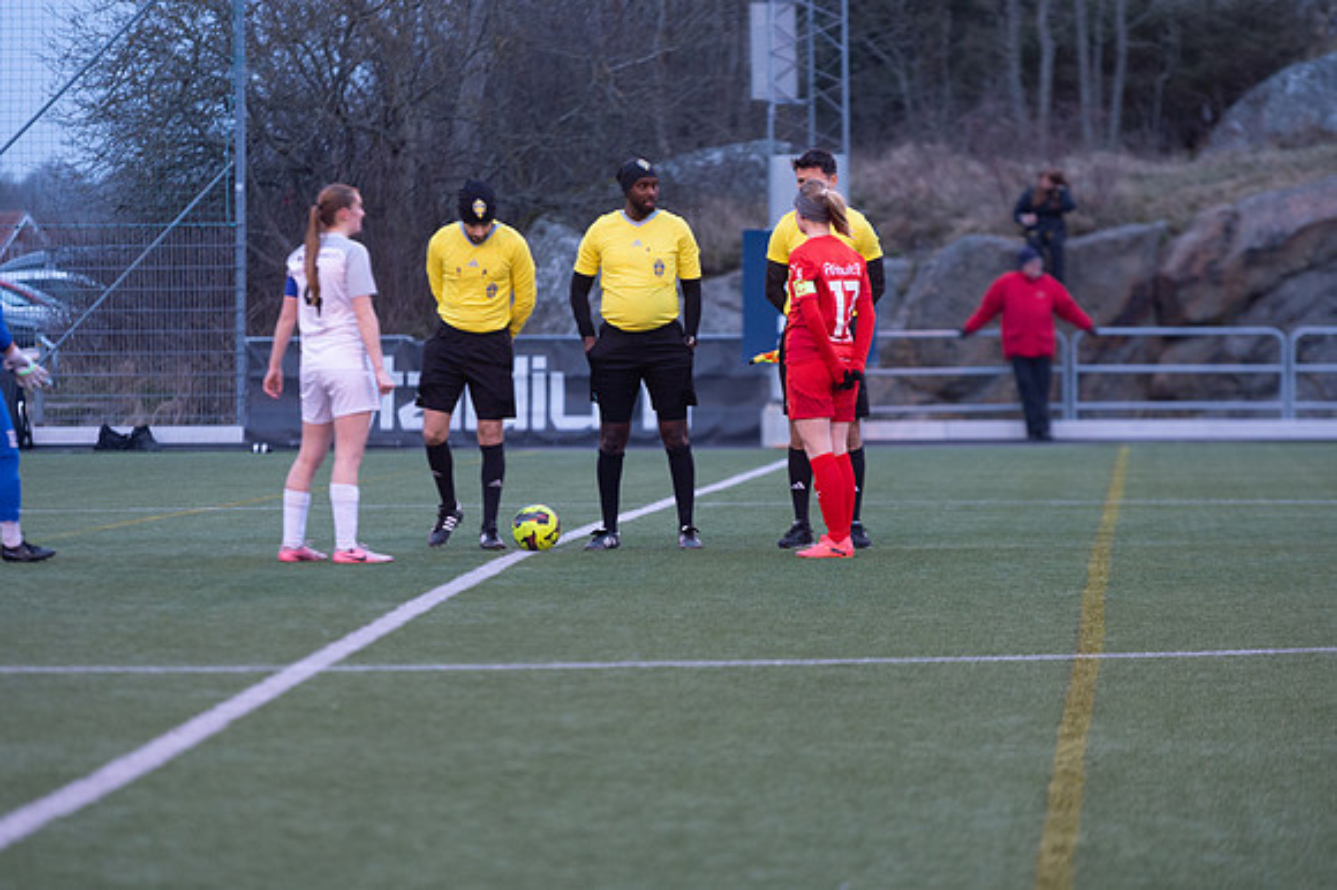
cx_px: 668
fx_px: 7707
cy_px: 445
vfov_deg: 6.6
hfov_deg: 9.9
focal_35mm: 208
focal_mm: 200
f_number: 3.2
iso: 2200
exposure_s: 1/400
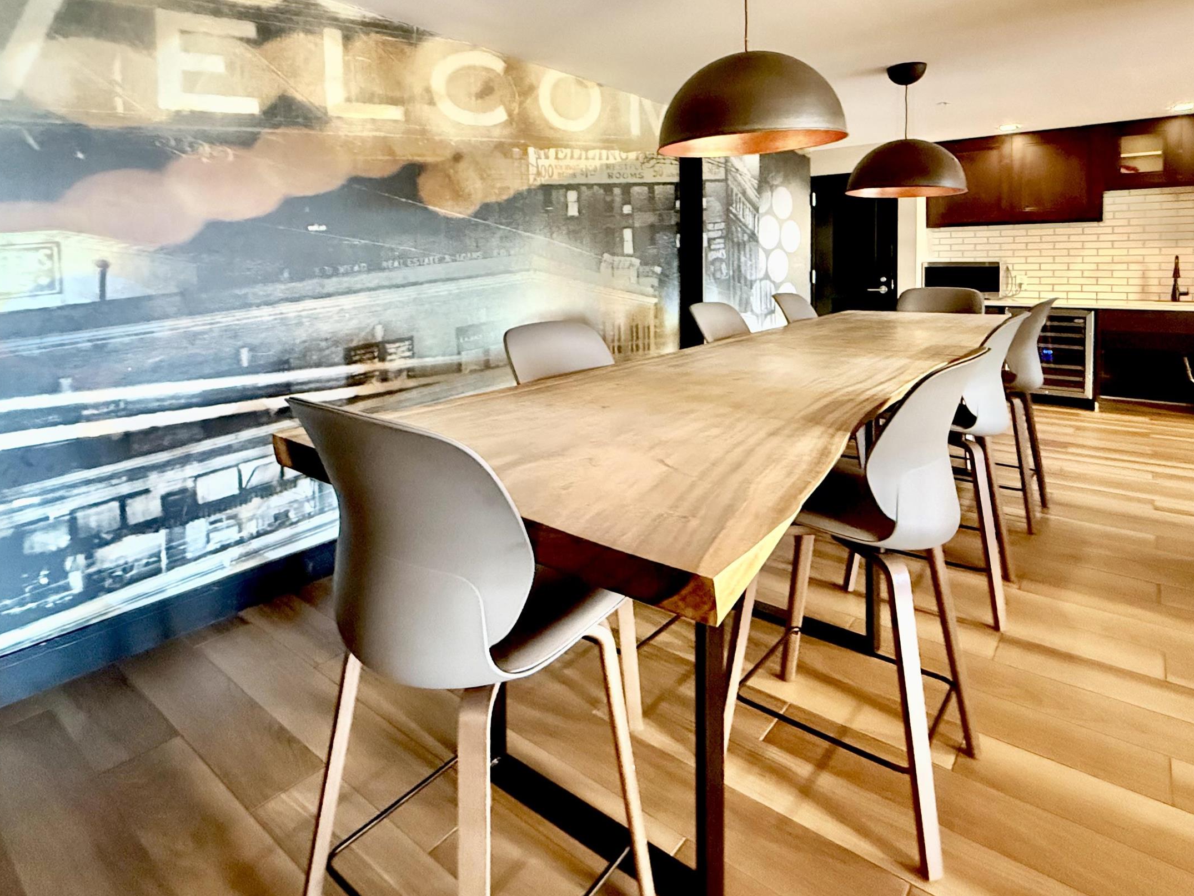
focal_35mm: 20
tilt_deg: -2.2
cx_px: 535
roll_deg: +0.7
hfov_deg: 81.5
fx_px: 690
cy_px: 284
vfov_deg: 63.9
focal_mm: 2.22
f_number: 2.2
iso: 1250
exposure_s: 1/60
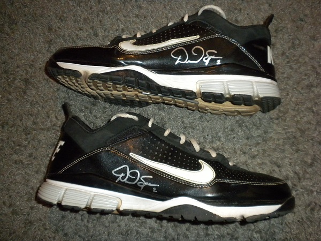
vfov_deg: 38.7
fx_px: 343
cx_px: 160
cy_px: 120
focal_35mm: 37
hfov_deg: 50.1
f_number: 3.5
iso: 400
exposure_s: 1/30
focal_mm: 6.6
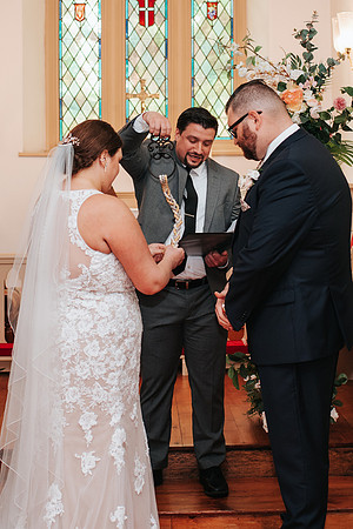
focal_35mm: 75
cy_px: 155
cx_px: 166
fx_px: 1099
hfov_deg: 18.2
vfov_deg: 26.8
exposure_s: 1/200
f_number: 2.8
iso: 900
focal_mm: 35
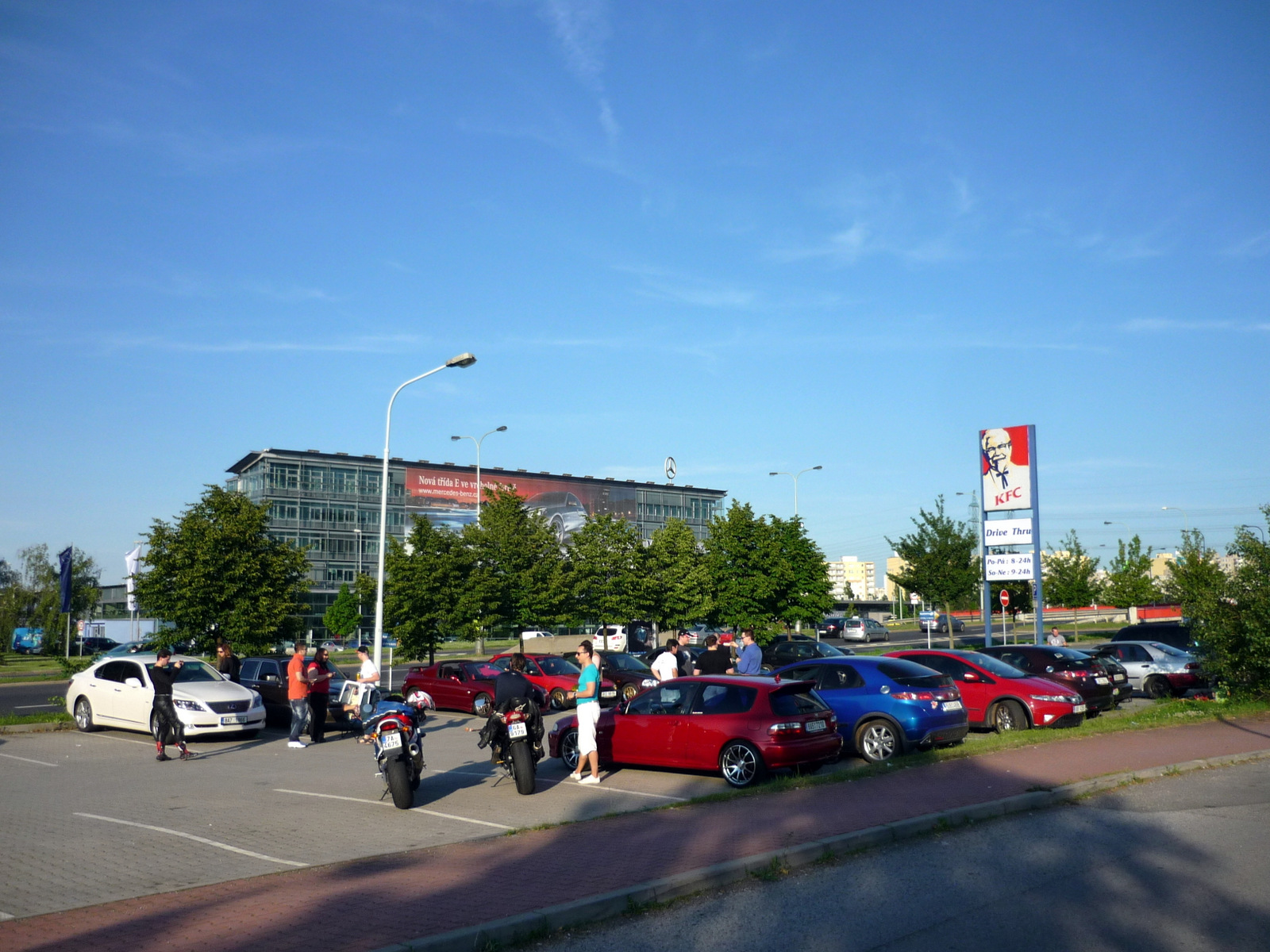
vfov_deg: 42.9
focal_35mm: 33
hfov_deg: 55.4
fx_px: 1211
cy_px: 476
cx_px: 635
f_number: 8
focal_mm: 5.5
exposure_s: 1/160
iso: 100
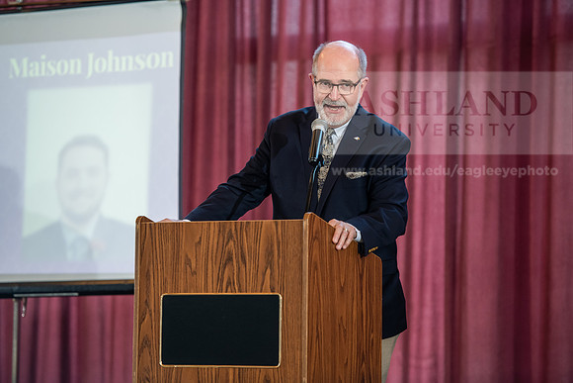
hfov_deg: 13.7
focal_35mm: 150
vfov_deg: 9.2
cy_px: 192
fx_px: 2388
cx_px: 286
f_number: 3.2
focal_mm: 150
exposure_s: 1/200
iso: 1250
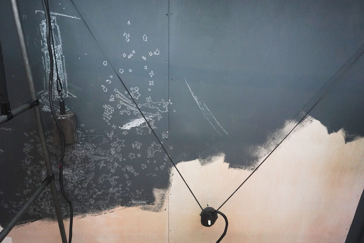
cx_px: 182
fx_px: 243
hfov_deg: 73.7
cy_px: 122
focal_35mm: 24
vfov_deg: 53.1
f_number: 2.8
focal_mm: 24
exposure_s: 1/80
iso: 3200
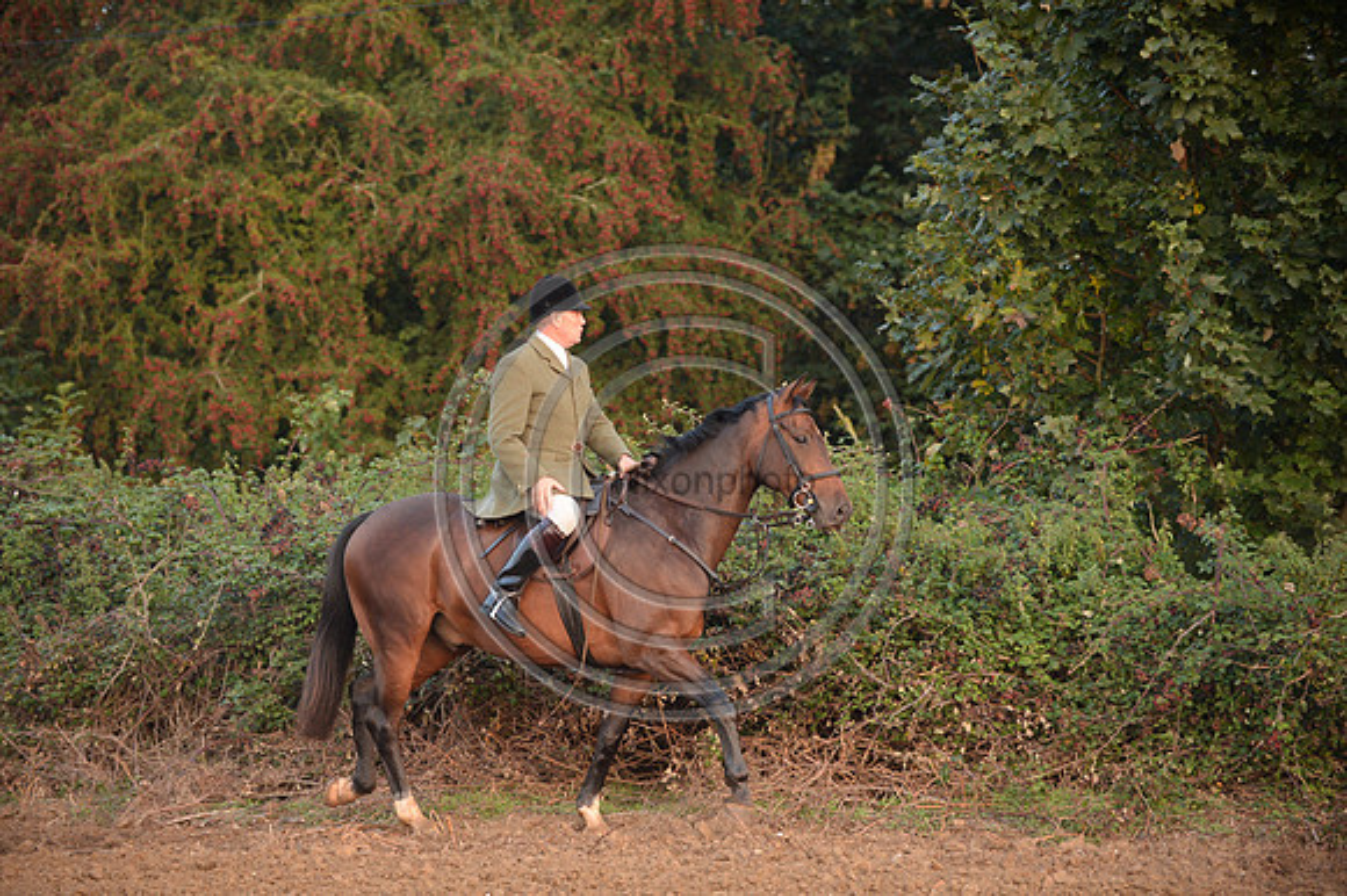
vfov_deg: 11.4
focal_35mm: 120
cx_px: 674
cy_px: 448
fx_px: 4487
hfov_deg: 17.1
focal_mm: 120
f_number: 2.8
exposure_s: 1/500
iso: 2500
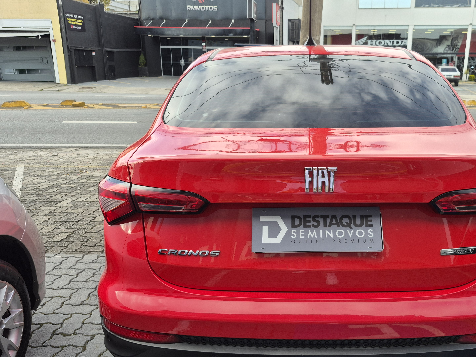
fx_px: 440
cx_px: 299
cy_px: 218
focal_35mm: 32
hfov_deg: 56.1
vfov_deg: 43.9
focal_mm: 5.4
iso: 25
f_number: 1.8
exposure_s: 1/246
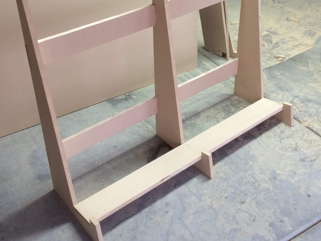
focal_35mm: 45
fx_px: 417
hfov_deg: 42.1
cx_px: 165
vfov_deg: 31.8
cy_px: 70
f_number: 2.2
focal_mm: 4.15
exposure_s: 1/30
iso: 64
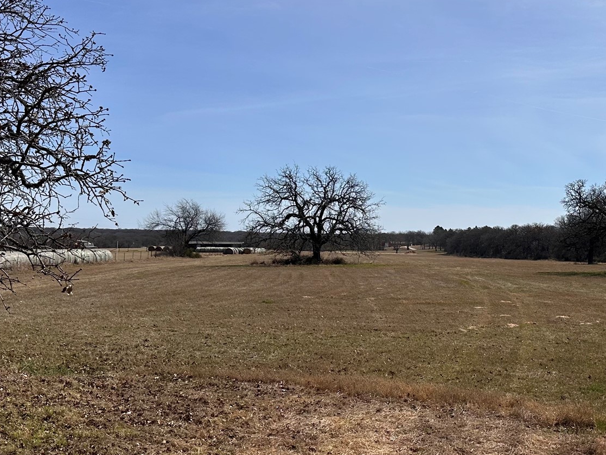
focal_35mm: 44
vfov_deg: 32.9
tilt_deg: -0.9
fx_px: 770
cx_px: 409
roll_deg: -0.5
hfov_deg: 42.3
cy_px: 228
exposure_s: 1/8197
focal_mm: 6.86
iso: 80
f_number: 1.78
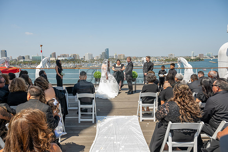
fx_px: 152
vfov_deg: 53.2
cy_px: 76
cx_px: 114
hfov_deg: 73.7
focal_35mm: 24
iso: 200
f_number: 9
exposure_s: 1/200
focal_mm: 24
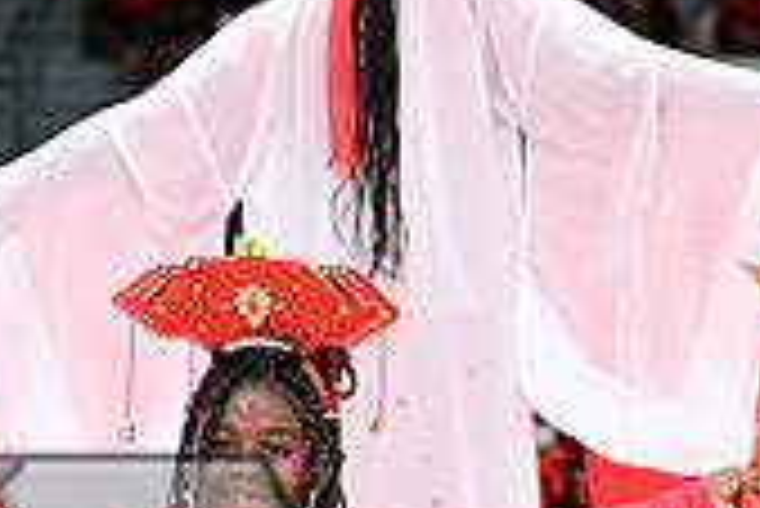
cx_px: 261
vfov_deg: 4.9
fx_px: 5937
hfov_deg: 7.3
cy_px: 580
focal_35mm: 281
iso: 6400
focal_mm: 82
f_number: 3.2
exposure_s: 1/1000
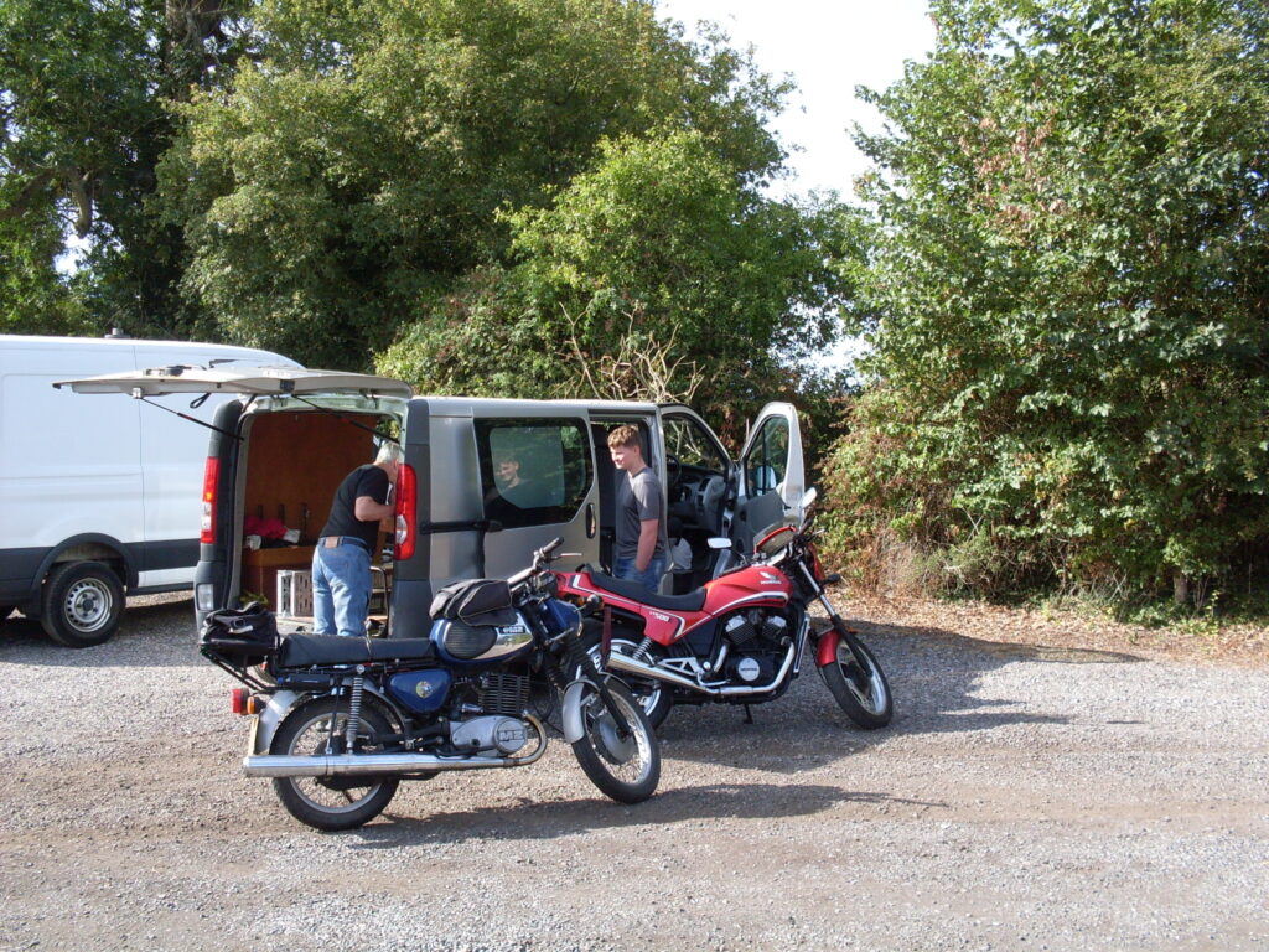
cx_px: 634
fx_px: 1393
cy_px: 476
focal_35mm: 38
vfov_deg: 37.7
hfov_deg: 49.0
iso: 80
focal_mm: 6.3
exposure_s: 1/500
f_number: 2.8
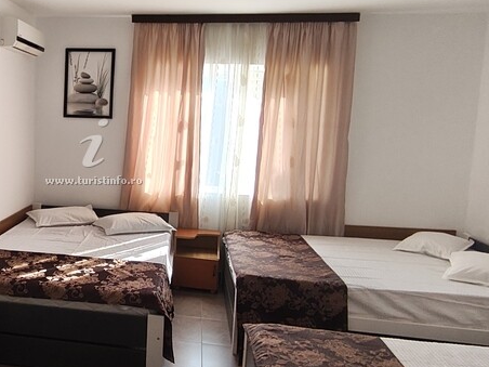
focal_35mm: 34
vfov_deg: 41.7
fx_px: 480
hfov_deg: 50.8
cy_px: 157
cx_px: 100
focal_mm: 1.65
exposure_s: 1/100
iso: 320
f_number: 2.2
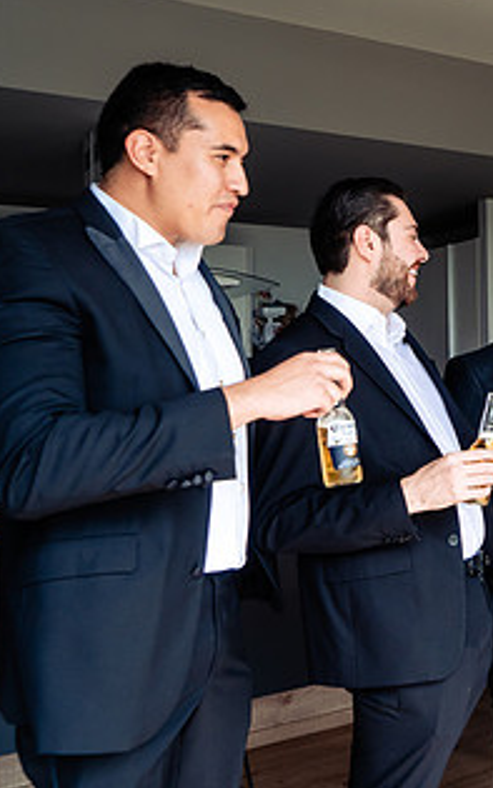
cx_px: 648
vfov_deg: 44.2
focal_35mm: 45
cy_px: 331
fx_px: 967
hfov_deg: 24.7
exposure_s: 1/320
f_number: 5
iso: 500
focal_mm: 24
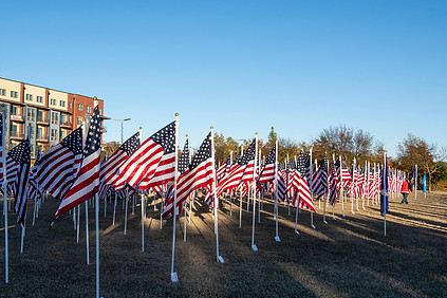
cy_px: 163
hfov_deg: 53.4
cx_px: 151
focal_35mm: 35
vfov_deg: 37.8
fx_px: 435
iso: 100
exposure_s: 1/80
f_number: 16
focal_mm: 17
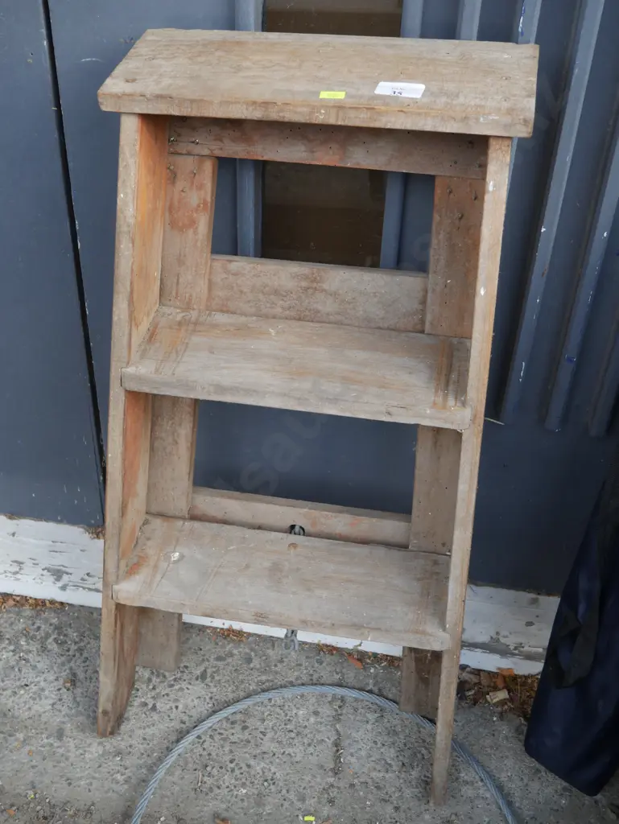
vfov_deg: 49.0
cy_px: 412
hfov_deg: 37.8
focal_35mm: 38
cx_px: 310
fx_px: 905
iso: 200
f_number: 4.1
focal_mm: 19
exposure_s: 1/125
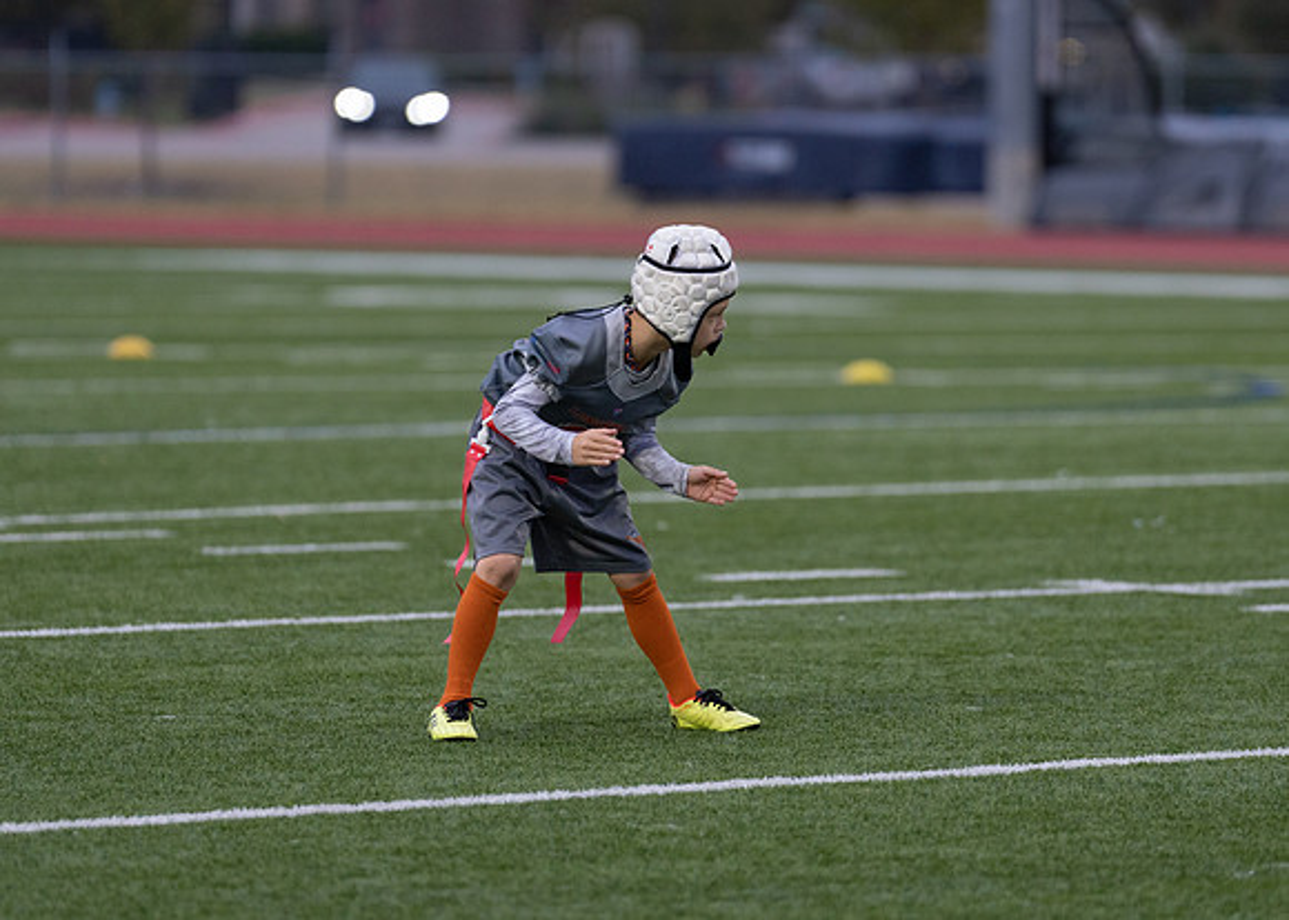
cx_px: 715
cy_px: 388
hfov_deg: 6.5
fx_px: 11312
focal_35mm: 309
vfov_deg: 4.7
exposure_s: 1/1000
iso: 800
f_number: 2.8
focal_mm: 200
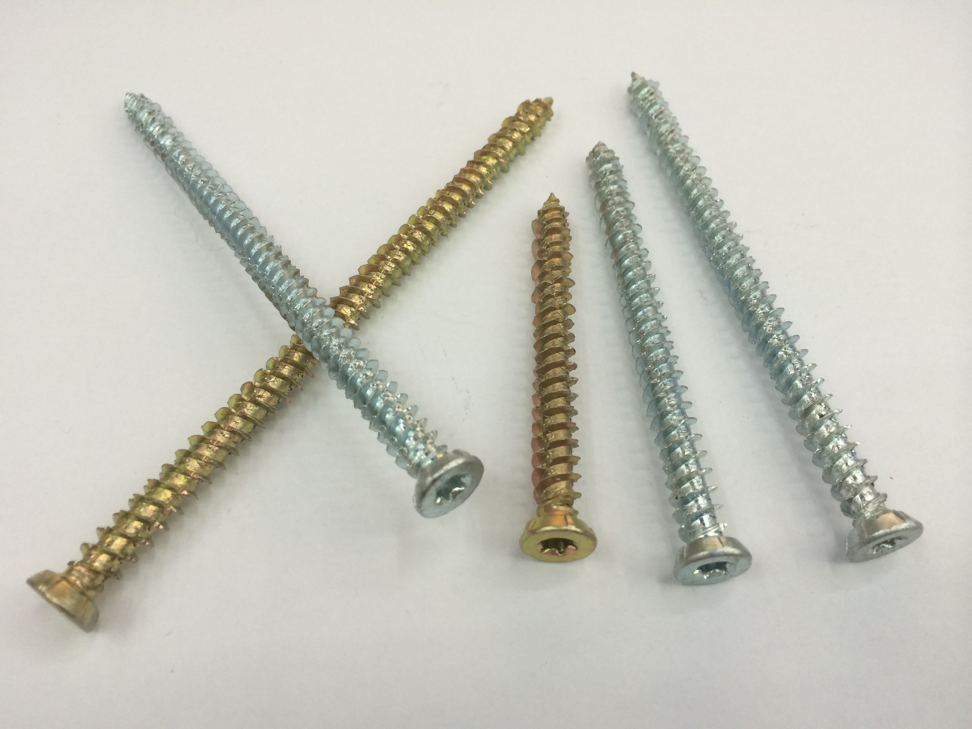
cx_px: 486
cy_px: 364
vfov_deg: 46.8
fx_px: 842
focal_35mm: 30
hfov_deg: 60.0
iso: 50
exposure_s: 1/33
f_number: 2.2
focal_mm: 4.12
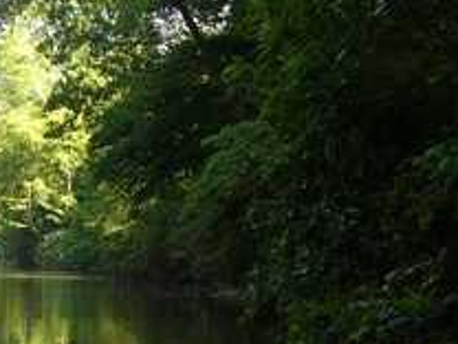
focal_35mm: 111
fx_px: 1469
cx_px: -64
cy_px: 300
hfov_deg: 17.1
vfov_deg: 13.2
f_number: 3.7
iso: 100
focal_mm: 6
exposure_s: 1/125
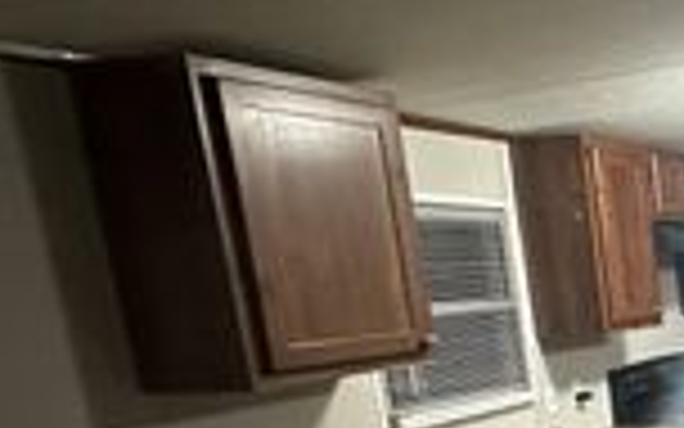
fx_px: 969
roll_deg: +2.0
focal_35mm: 52
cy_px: 437
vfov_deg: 23.7
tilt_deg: -11.0
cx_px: 1055
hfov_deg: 26.5
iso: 1000
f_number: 2.2
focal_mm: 2.22
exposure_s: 1/40
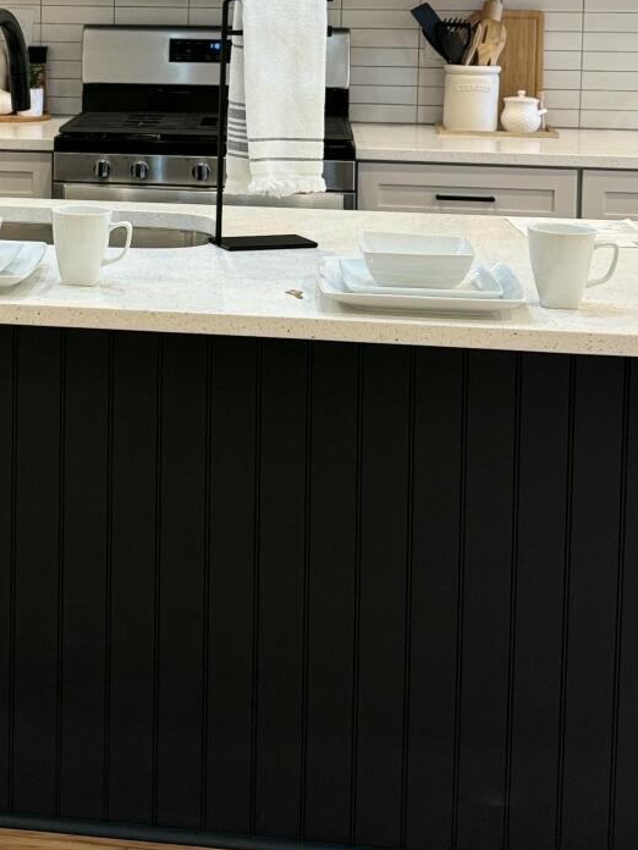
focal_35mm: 69
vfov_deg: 27.1
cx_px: 38
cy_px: 73
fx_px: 1696
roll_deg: -0.1
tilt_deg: -3.5
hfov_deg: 20.8
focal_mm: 6.76
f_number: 1.78
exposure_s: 1/60
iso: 125
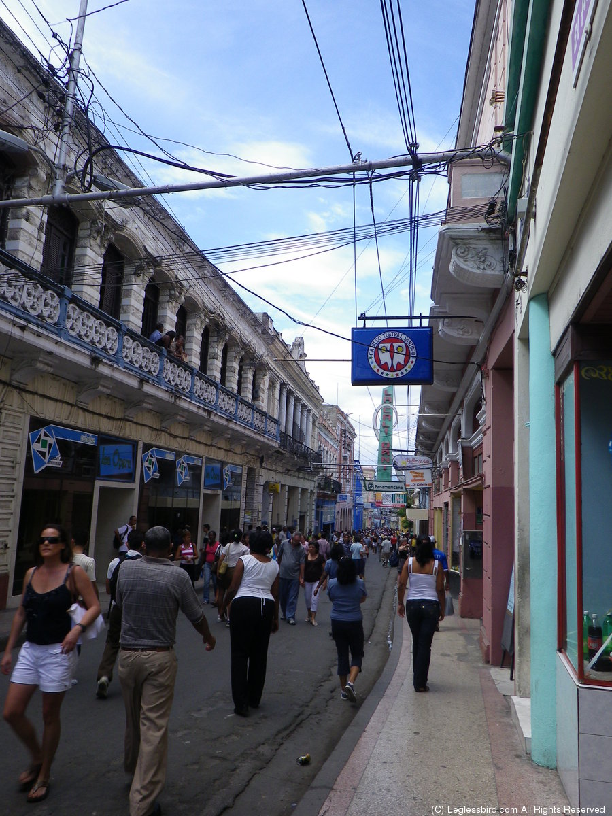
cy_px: 408
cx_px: 306
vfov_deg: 63.4
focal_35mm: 28
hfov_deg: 49.7
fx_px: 660
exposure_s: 1/80
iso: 80
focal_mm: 5
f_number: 8.3
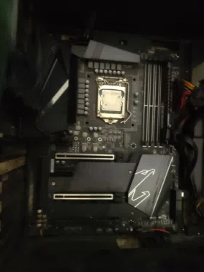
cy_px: 134
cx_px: 109
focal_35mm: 29
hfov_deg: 48.2
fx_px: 228
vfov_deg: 61.7
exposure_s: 1/7
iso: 4000
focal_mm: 4.75
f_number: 1.65
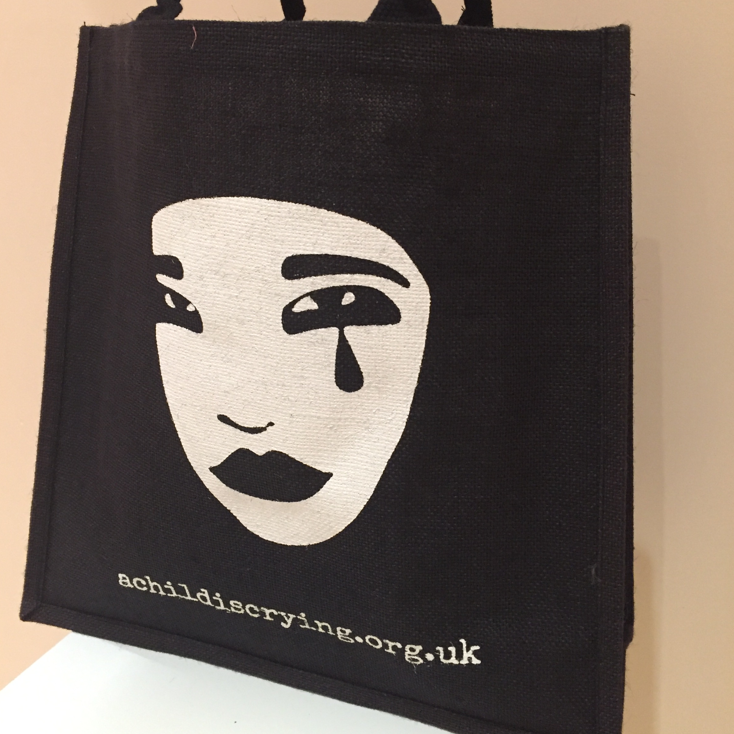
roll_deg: +0.0
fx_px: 840
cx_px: 362
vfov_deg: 47.0
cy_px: 298
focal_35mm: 35
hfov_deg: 47.2
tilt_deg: -13.8
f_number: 2.2
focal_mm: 4.15
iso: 250
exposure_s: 1/20
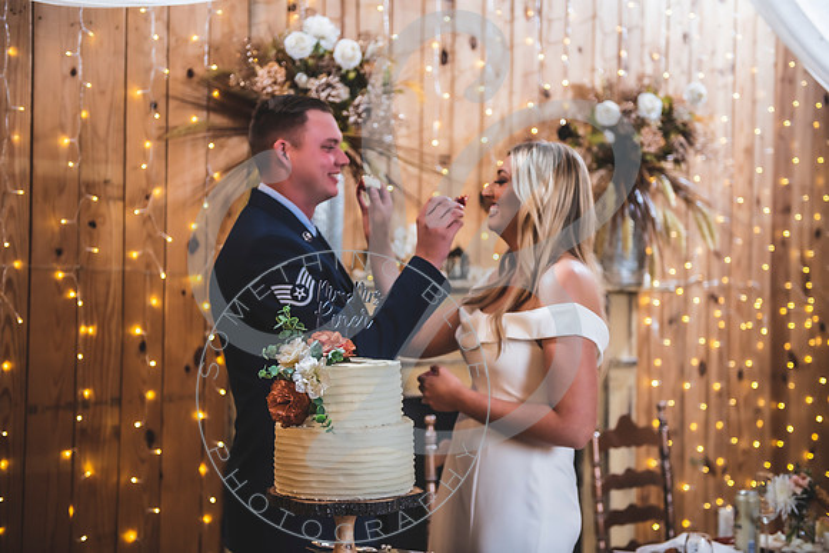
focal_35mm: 52
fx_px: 1198
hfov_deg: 38.2
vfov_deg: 26.0
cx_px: 414
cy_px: 276
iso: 320
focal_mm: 52
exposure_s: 1/125
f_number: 2.8
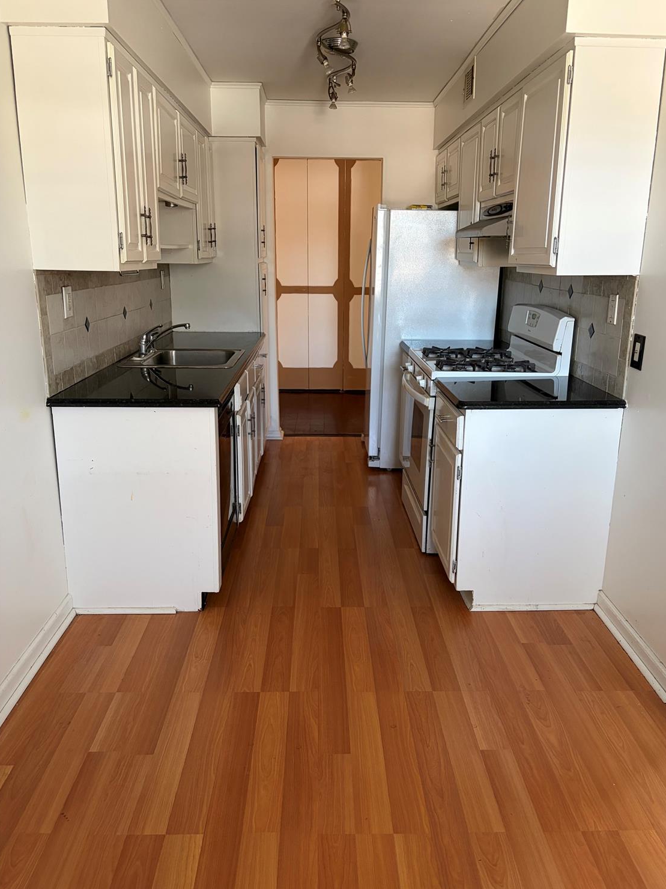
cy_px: 451
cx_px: 342
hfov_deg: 51.3
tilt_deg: -15.3
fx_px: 693
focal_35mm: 27
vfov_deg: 65.3
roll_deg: -0.1
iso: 250
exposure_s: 1/60
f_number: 1.6
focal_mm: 5.96
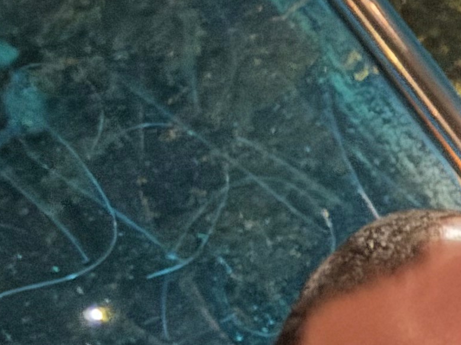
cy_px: 226
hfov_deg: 14.4
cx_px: 850
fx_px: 1585
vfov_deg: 12.4
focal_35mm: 119
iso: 640
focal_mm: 2.69
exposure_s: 1/8
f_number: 1.9
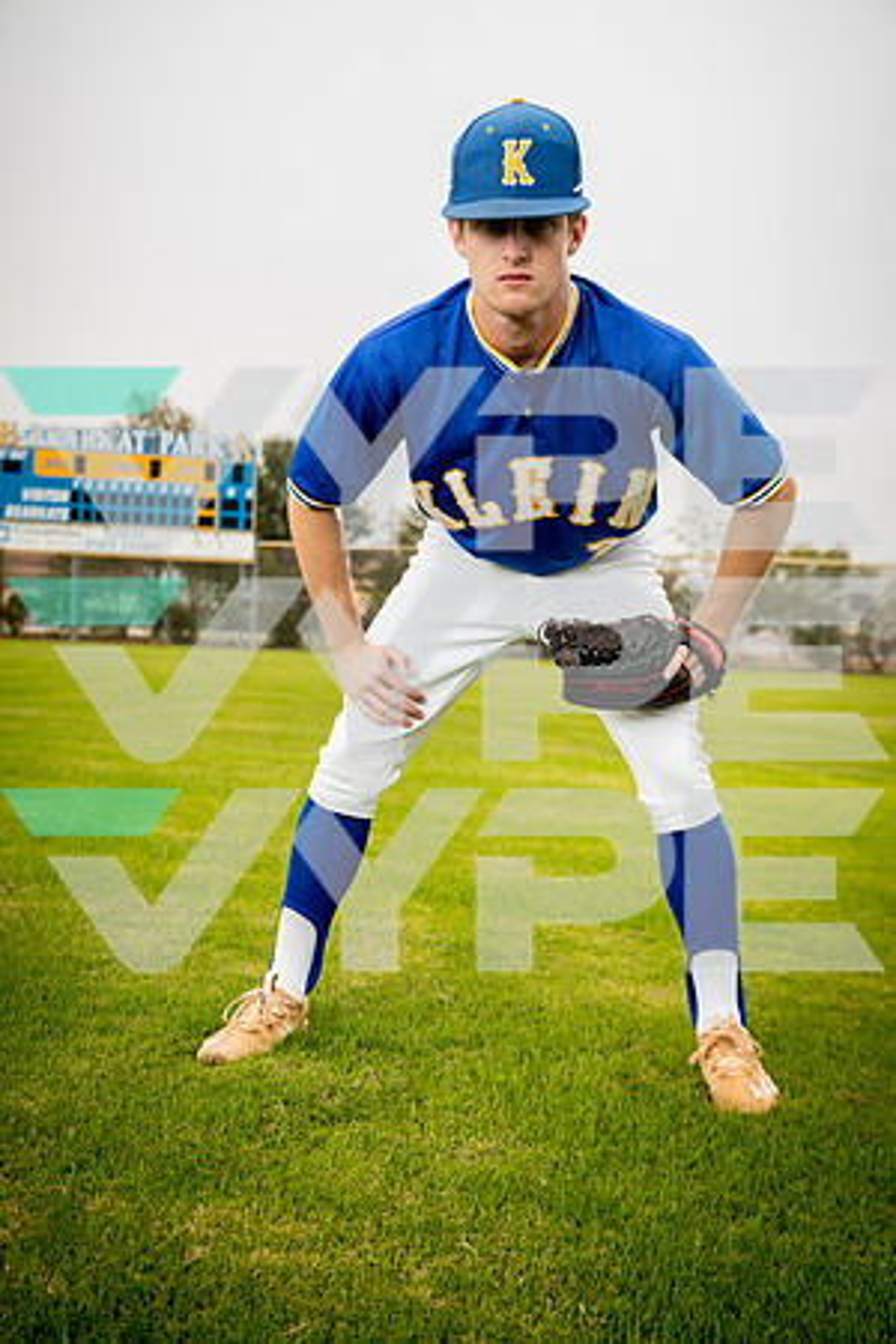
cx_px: 448
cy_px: 672
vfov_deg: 45.4
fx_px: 1605
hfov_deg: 31.2
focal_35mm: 43
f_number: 4
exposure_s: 1/250
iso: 200
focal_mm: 43
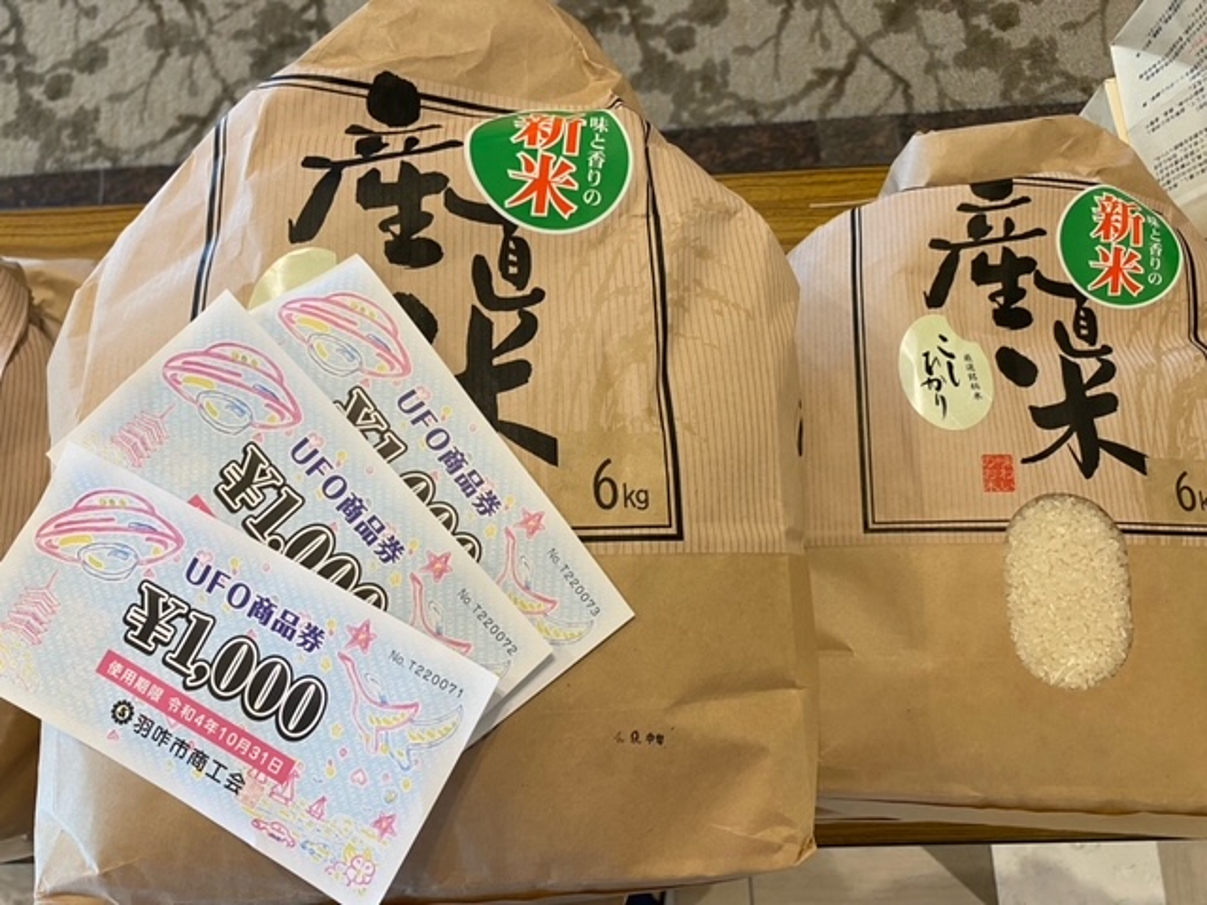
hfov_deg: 67.3
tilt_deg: -77.5
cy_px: 452
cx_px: 604
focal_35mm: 26
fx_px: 907
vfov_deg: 53.1
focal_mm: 4.25
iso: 80
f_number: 1.8
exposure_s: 1/60
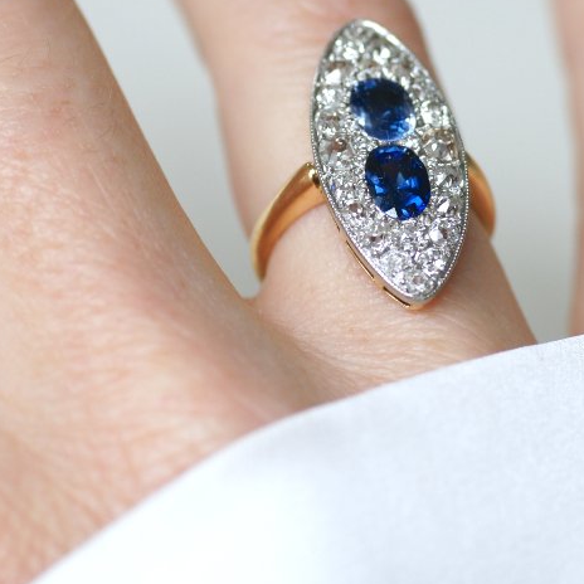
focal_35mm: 231
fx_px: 4409
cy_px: 159
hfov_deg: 7.6
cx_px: 375
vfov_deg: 7.6
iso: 200
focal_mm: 70
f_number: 4
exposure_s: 1/160
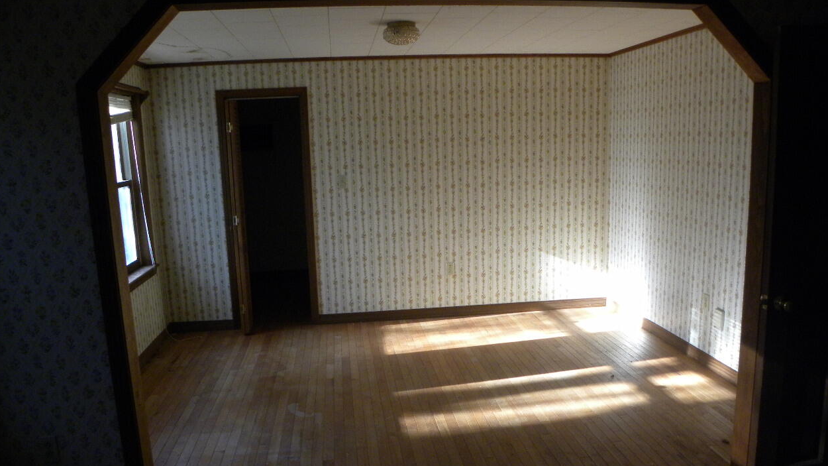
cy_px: 257
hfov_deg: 66.1
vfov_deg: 40.1
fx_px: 637
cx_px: 406
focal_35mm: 29
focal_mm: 4.6
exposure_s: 1/74.6
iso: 237
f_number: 2.8
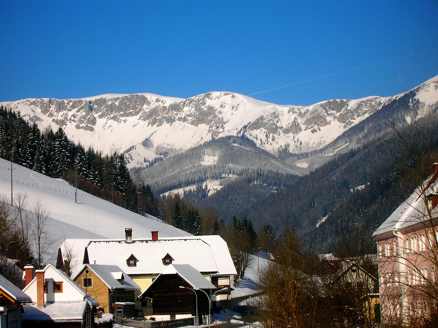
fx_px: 1290
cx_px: 219
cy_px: 164
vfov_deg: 14.5
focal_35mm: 102
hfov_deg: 19.3
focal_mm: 17.1
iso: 50
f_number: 8.2
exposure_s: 1/210
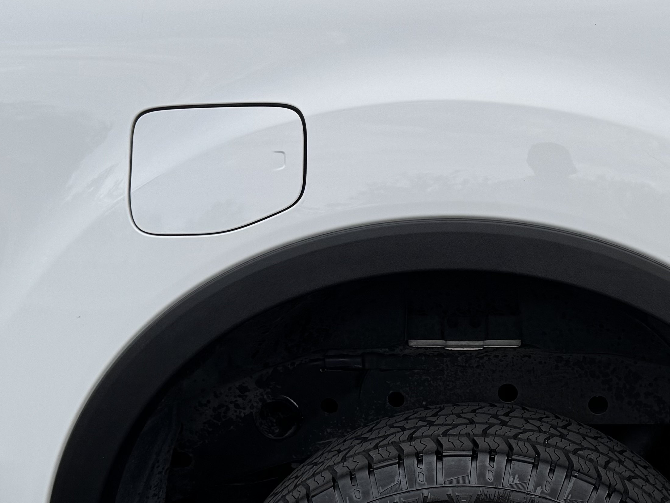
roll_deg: -1.3
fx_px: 1200
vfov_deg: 23.5
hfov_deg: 30.1
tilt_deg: -18.0
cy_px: 348
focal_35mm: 62
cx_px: 576
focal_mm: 6.76
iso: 80
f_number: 1.78
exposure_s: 1/2959
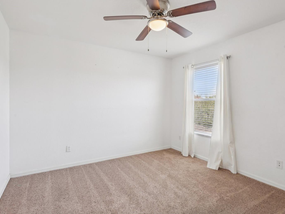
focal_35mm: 19
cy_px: 106
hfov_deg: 84.7
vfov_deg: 68.7
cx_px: 142
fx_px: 156
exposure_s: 1/40
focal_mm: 17
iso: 400
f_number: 8
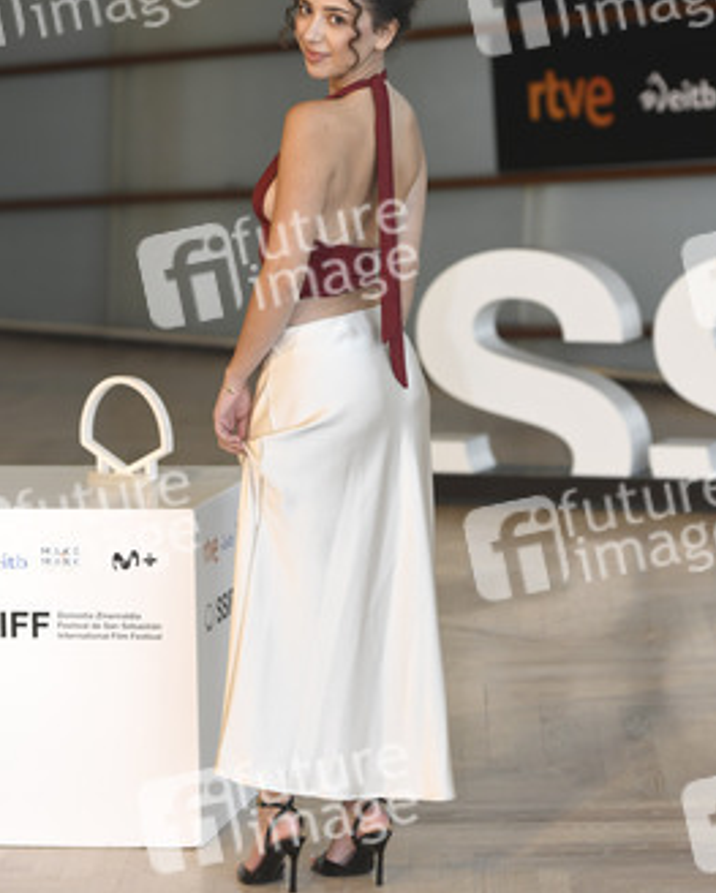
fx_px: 3386
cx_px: 357
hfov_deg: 12.1
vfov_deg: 15.0
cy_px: 400
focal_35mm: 128
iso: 800
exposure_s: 1/400
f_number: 4
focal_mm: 112
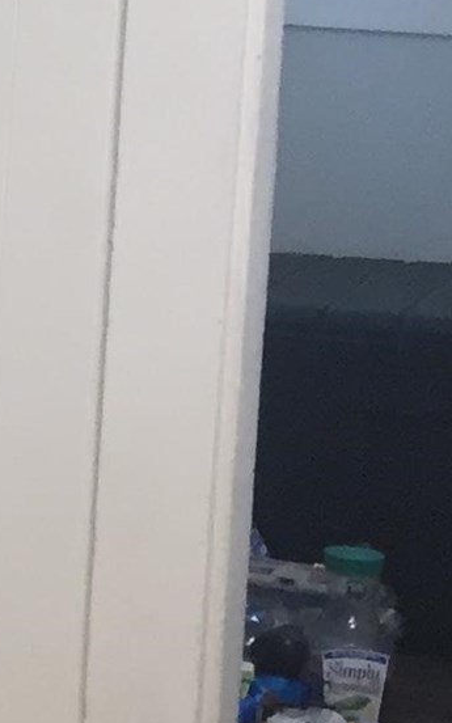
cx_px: -1508
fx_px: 3370
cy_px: 130
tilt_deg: -9.0
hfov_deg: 6.1
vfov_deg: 12.2
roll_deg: -1.7
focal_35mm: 171
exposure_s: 1/30
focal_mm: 4.15
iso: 64
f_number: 2.2
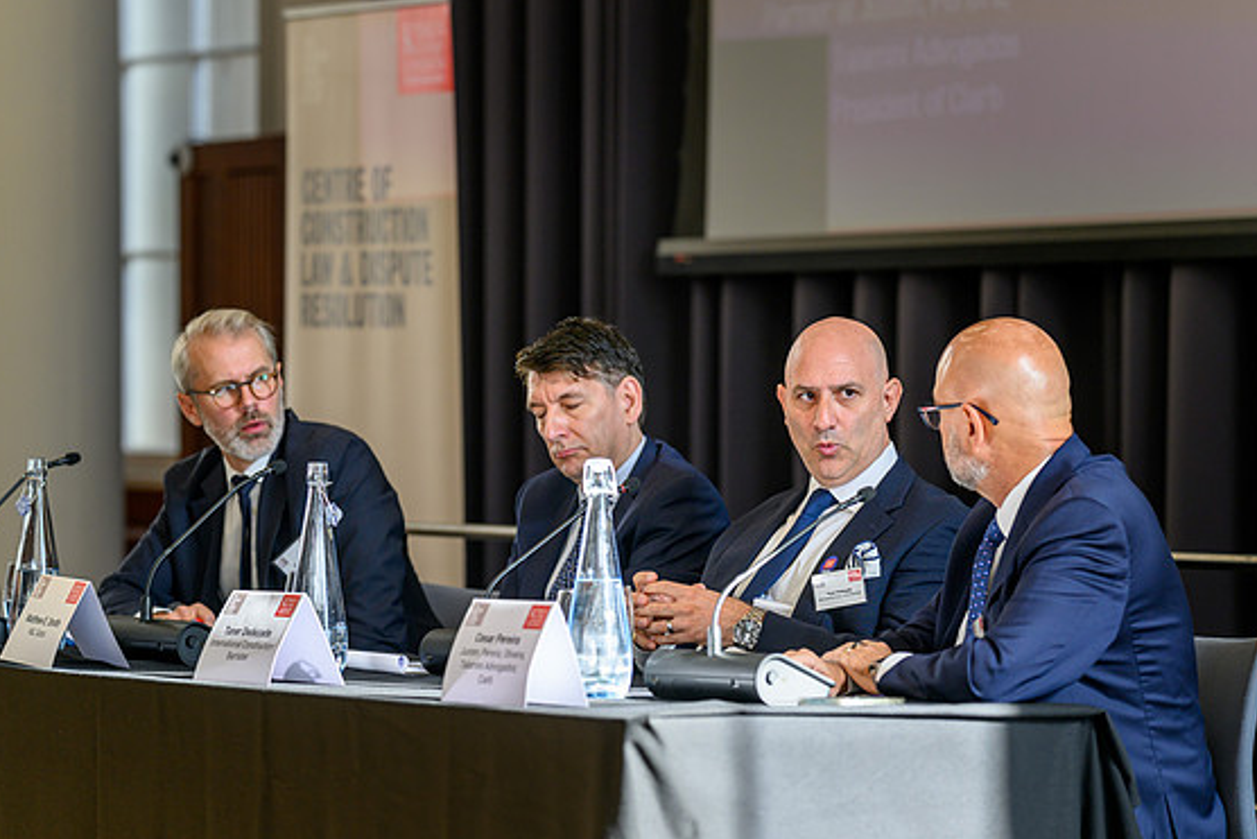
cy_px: 410
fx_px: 4924
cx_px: 642
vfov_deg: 9.7
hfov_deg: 14.5
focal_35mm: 141
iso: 500
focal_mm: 135
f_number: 3.2
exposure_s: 1/250
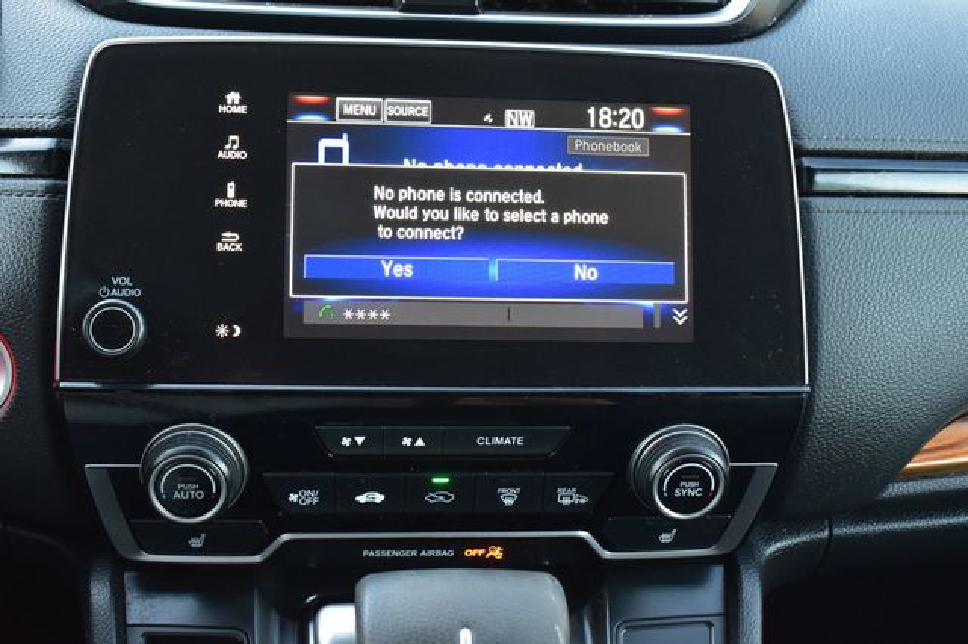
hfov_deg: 42.3
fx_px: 1250
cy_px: 322
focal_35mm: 46
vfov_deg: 28.9
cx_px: 484
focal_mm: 31
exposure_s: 1/15
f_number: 6.3
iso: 1100
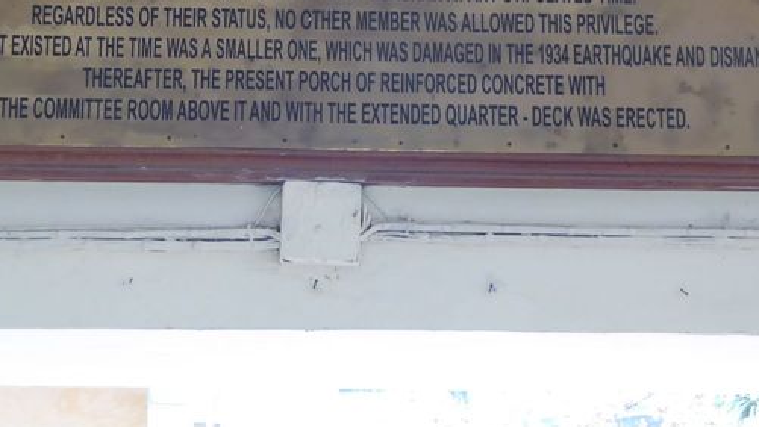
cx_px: 303
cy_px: 67
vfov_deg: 10.1
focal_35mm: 120
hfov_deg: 17.8
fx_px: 2415
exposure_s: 1/40
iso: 400
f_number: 4.4
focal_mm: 11.7
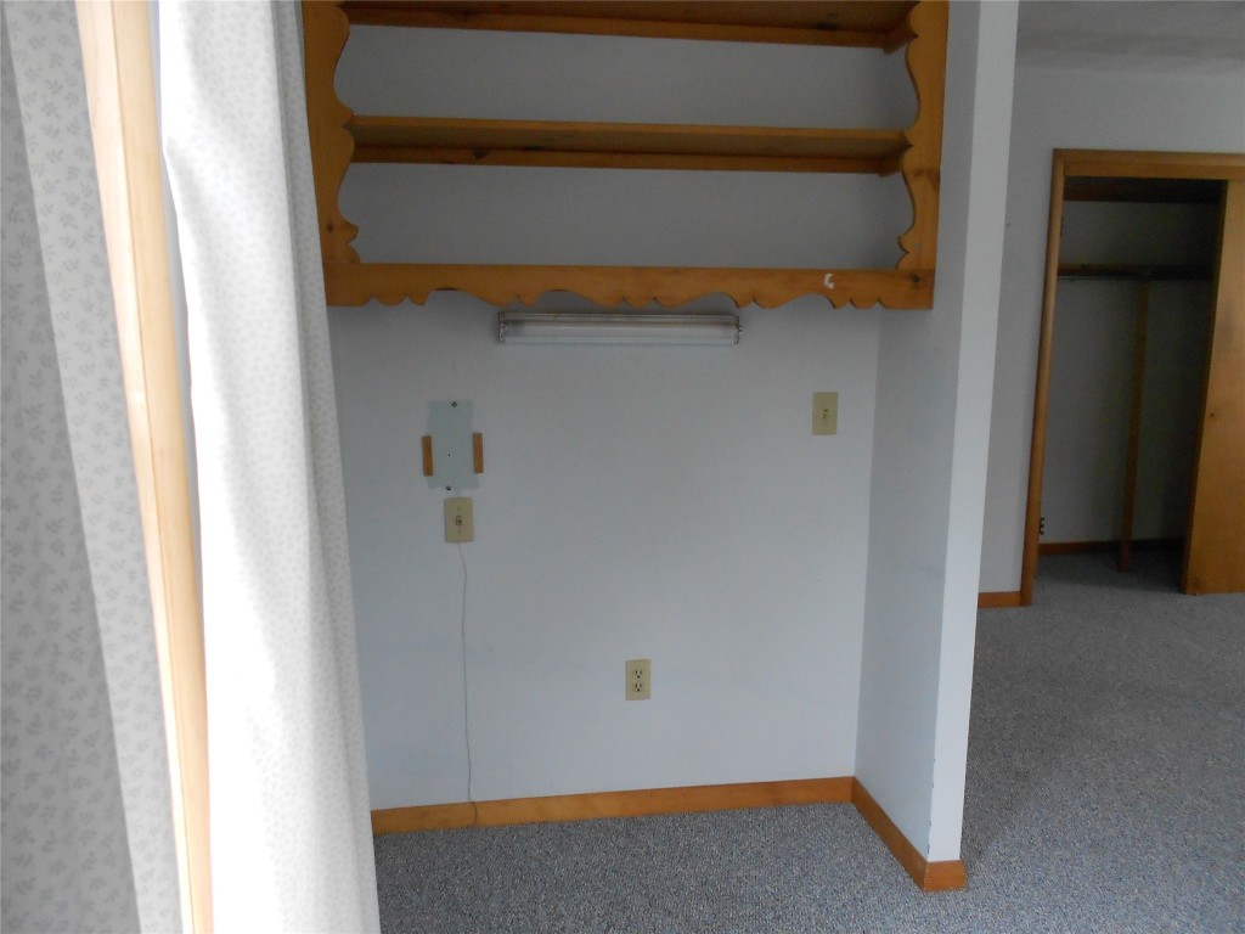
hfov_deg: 67.3
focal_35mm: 26
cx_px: 622
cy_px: 467
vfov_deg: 53.1
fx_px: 935
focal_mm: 4.6
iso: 250
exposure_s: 1/30
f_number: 3.2
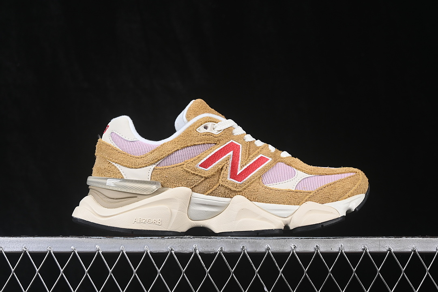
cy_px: 146
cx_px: 219
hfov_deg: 27.0
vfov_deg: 18.2
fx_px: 912
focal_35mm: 75
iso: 160
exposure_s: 1/80
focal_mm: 50
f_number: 8
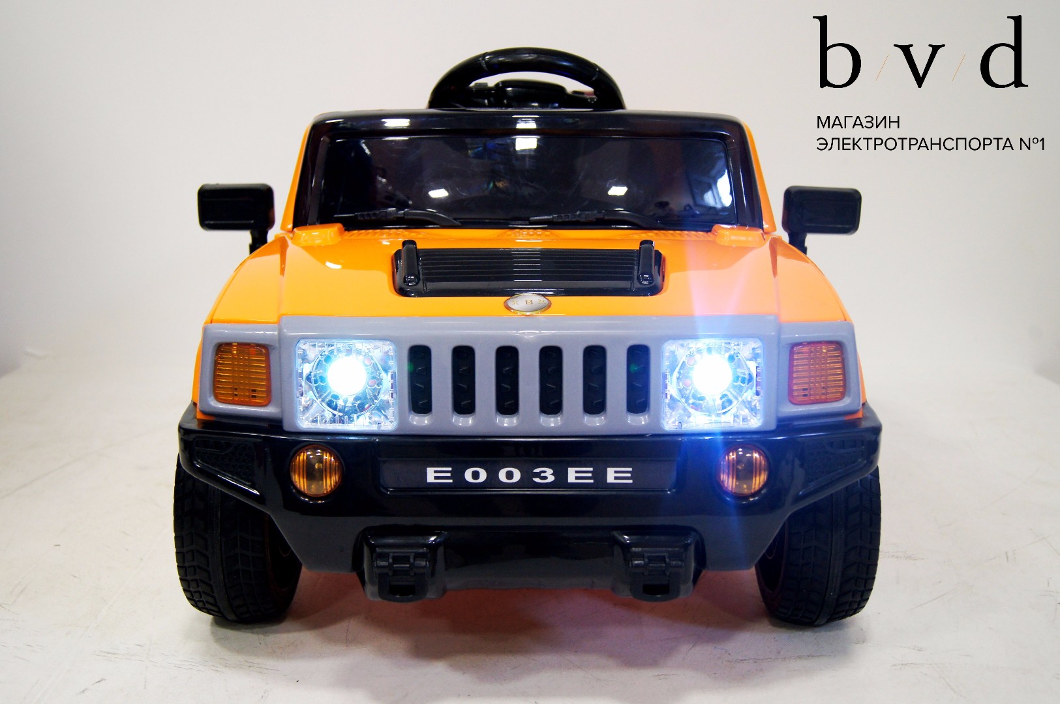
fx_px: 1147
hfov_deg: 49.6
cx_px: 530
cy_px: 352
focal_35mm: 39
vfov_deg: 34.1
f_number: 4
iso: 500
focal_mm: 26
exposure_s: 1/40
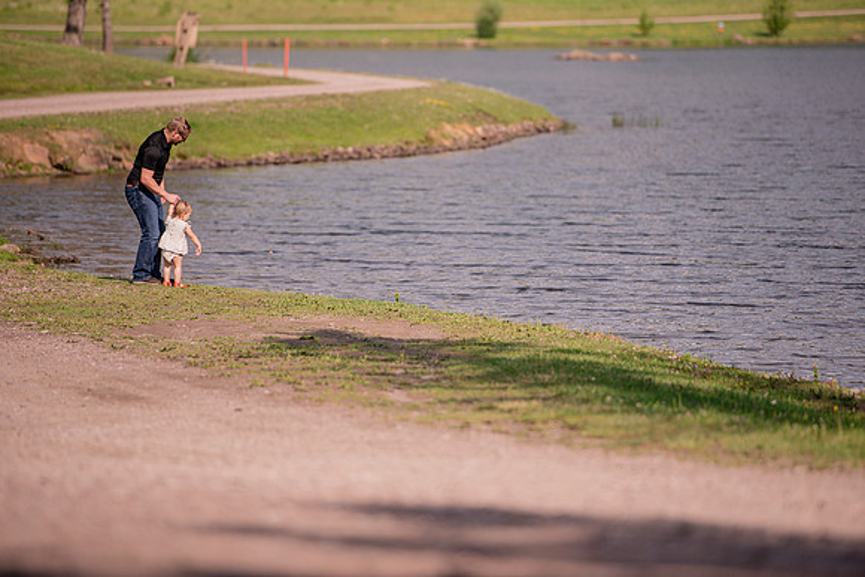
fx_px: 4806
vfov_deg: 6.9
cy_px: 288
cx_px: 432
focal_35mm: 200
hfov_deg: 10.3
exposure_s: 1/4000
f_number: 3.2
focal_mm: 200
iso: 400
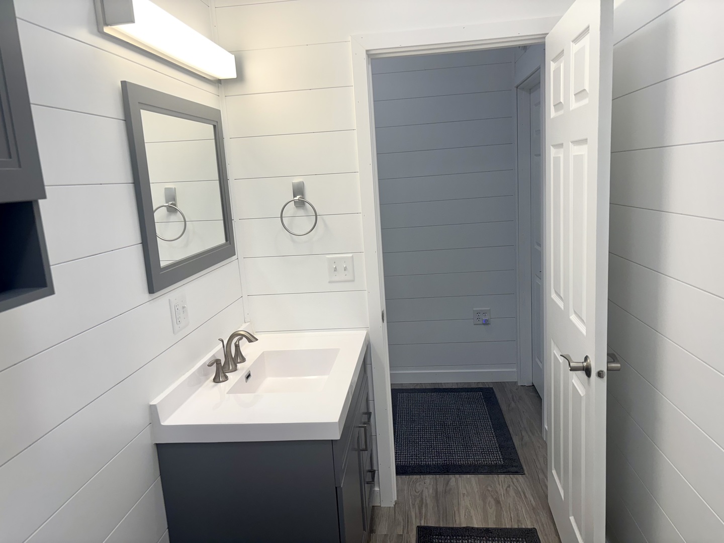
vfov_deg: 53.1
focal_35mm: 26
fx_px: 544
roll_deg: +4.1
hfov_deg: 67.3
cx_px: 362
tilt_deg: -10.0
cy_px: 272
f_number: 1.6
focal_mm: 5.96
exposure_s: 1/120
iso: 50
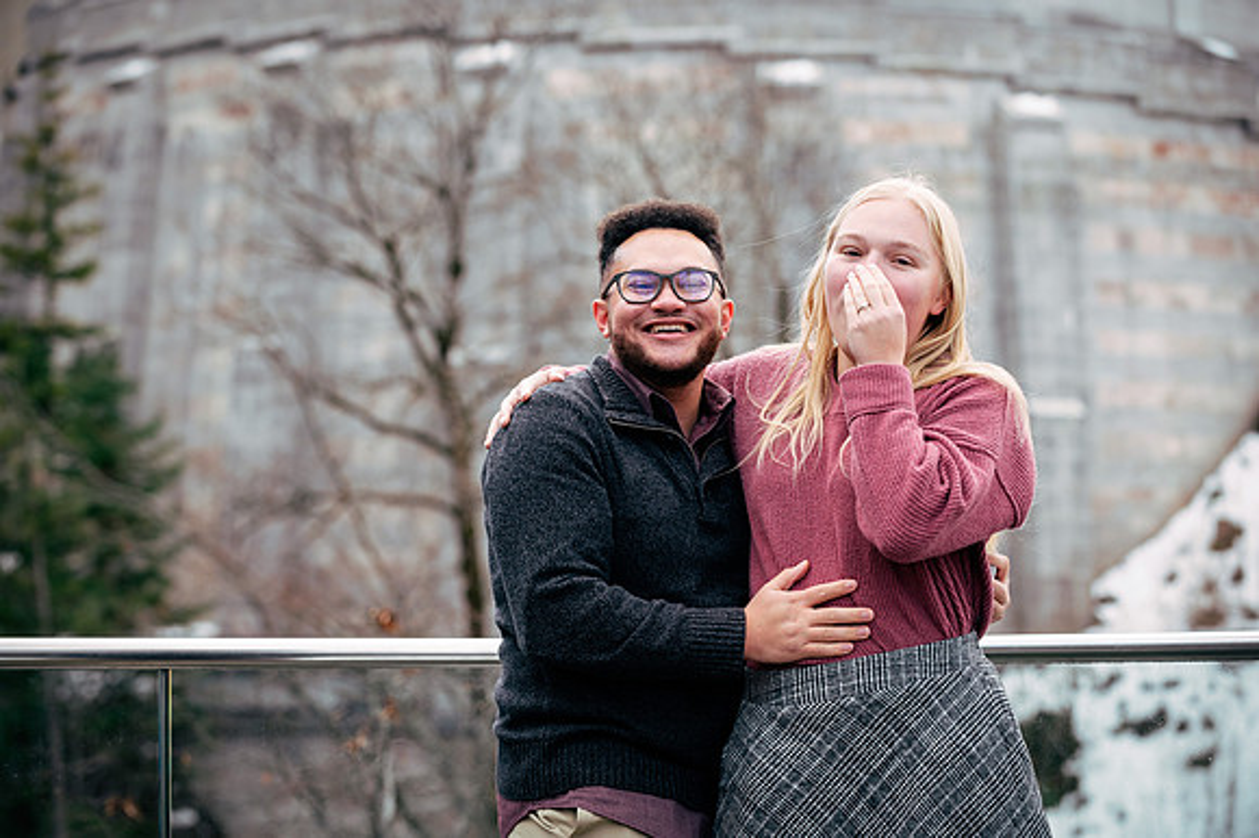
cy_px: 419
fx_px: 3425
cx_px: 630
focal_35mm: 98
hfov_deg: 20.8
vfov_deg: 13.9
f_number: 5
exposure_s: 1/400
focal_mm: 98
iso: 250
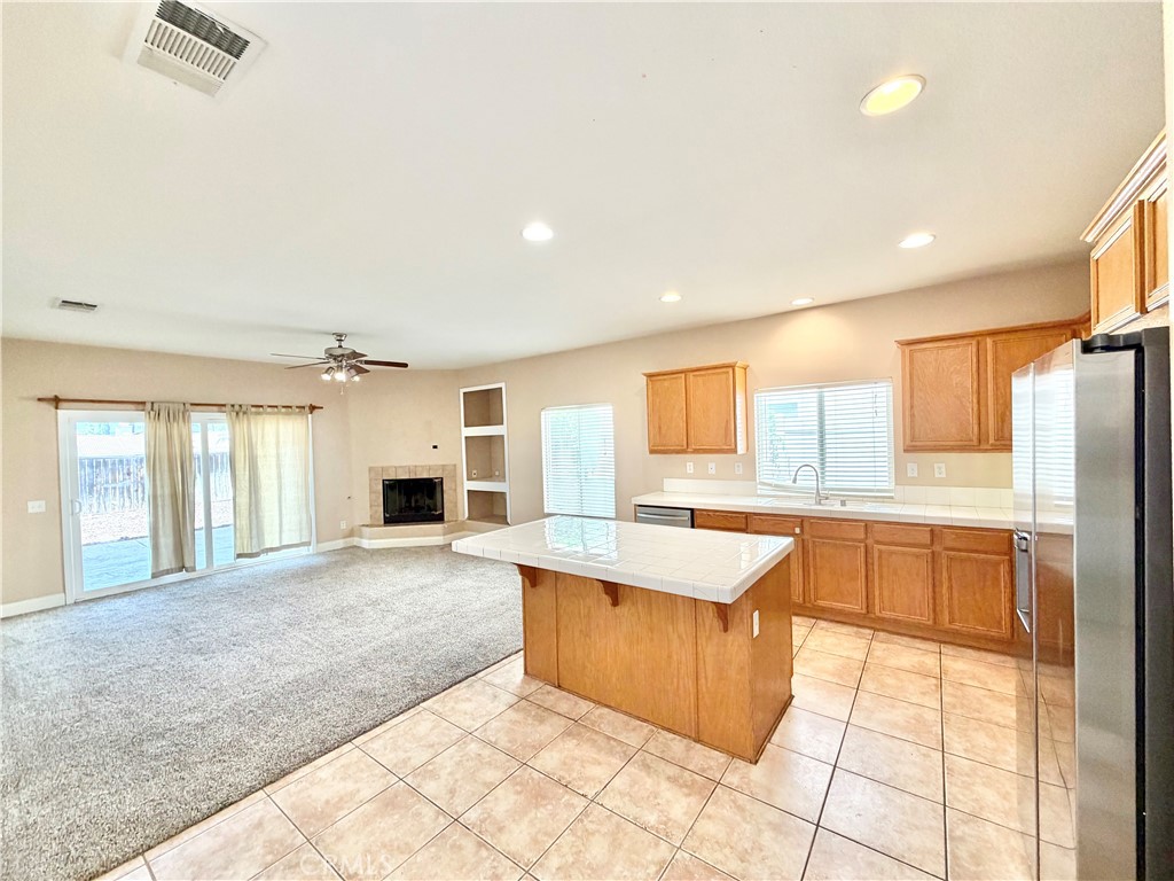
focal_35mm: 14
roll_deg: +1.9
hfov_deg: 102.1
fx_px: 475
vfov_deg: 85.7
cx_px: 587
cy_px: 440
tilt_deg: +0.0
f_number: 2.2
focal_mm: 2.22
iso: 160
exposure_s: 1/120
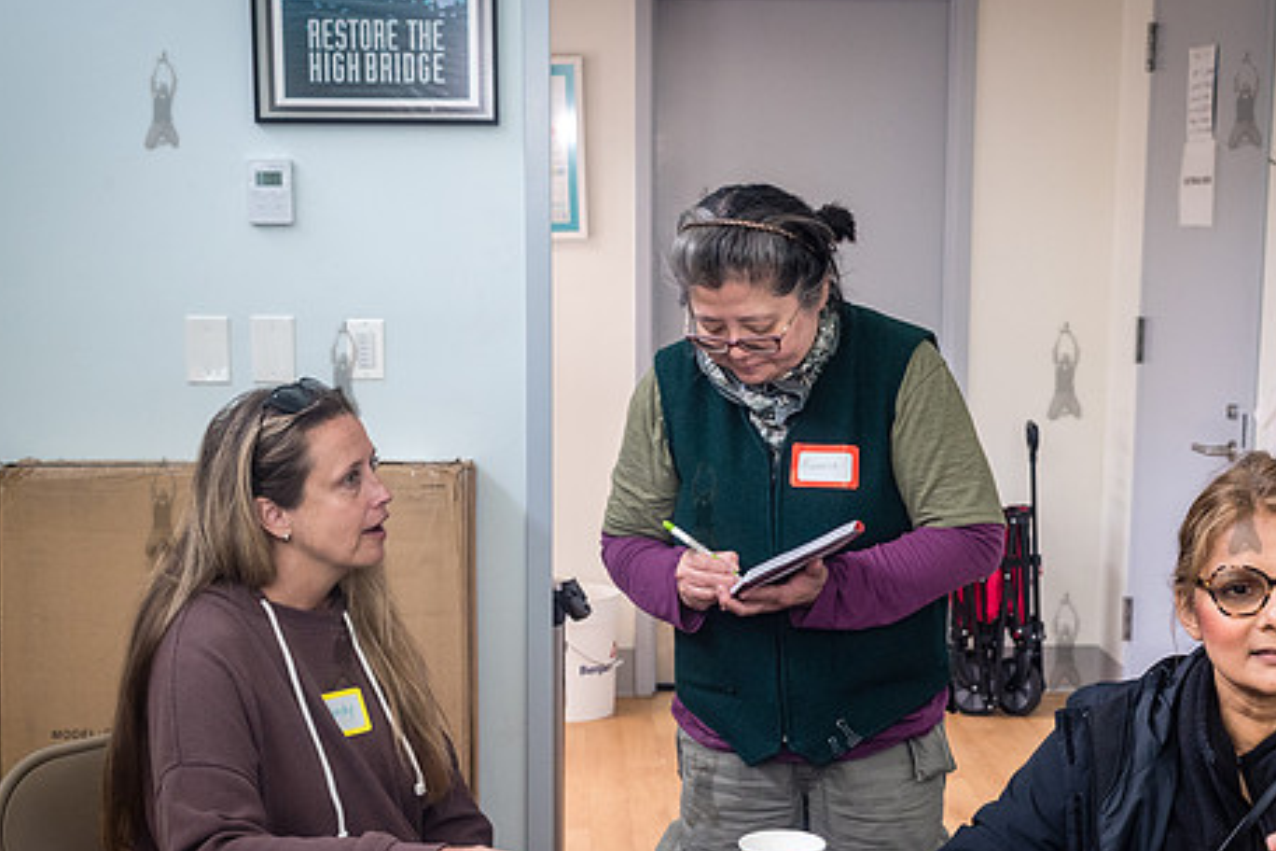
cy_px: 544
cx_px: 672
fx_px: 2056
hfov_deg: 34.5
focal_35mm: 58
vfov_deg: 23.3
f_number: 5
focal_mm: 35
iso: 1250
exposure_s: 1/200
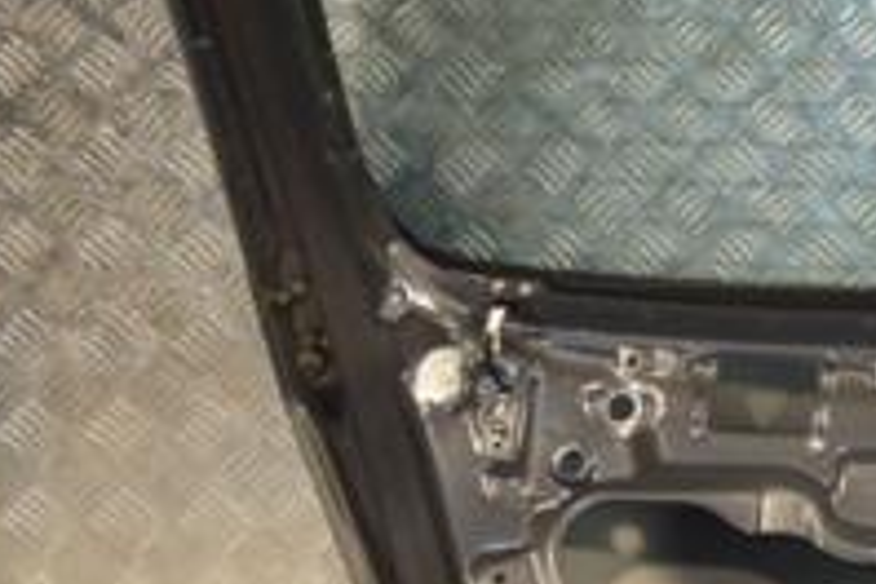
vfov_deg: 12.5
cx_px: 1265
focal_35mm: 109
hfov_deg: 17.2
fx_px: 2652
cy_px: 164
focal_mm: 24
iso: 800
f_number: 5.6
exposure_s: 1/200
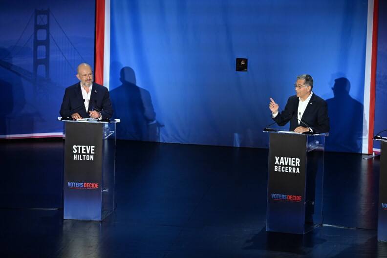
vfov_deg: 4.9
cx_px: 194
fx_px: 3010
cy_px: 129
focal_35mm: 280
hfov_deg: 7.4
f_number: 4
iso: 4000
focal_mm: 280
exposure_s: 1/1000
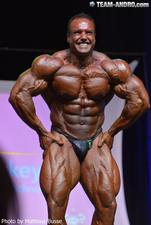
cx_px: 76
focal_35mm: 125
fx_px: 785
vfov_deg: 16.4
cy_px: 112
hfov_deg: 11.0
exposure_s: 1/125
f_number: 3.2
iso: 800
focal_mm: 125
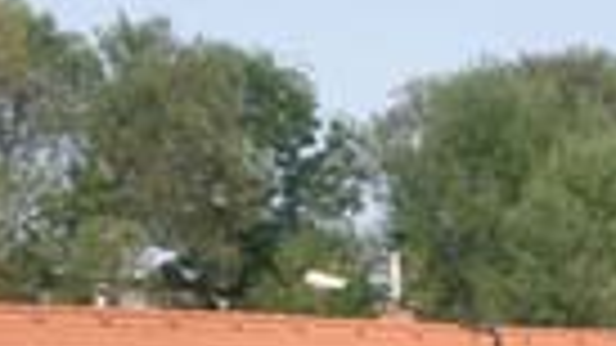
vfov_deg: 6.5
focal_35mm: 182
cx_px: 281
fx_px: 2972
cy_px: 582
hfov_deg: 11.8
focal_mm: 10.2
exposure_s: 1/320
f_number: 3.5
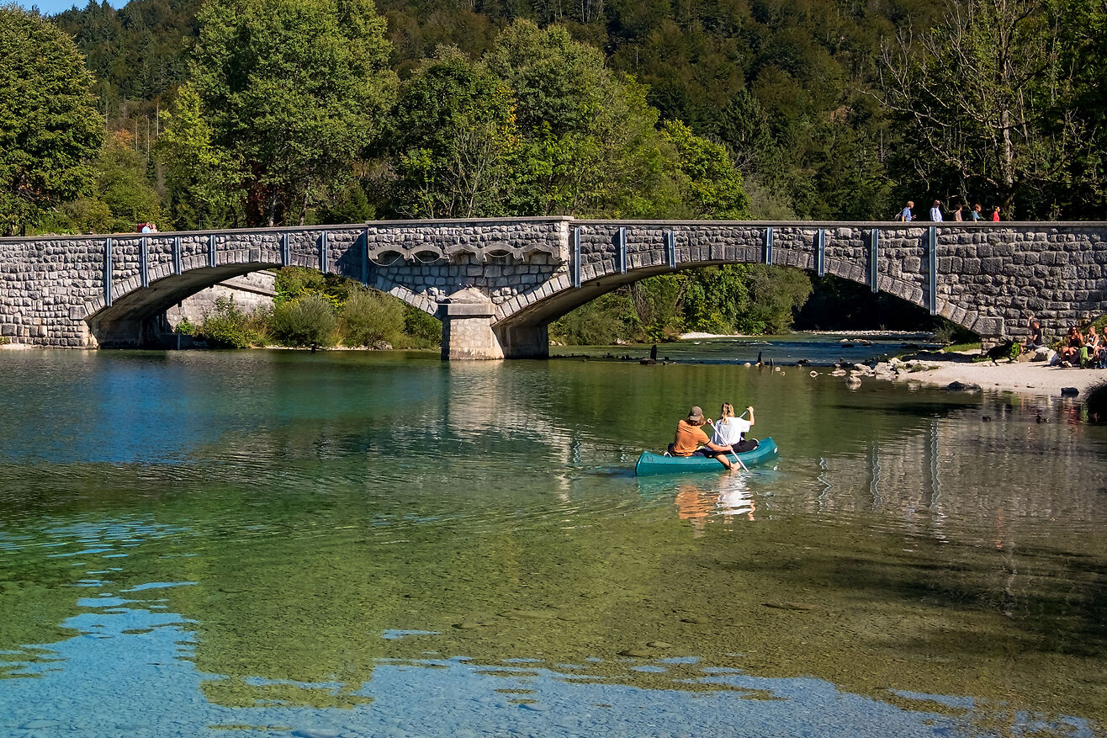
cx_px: 175
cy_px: 221
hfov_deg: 31.3
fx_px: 1906
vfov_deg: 21.8
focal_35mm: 62
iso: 200
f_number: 7.1
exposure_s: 1/500
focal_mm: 22.9
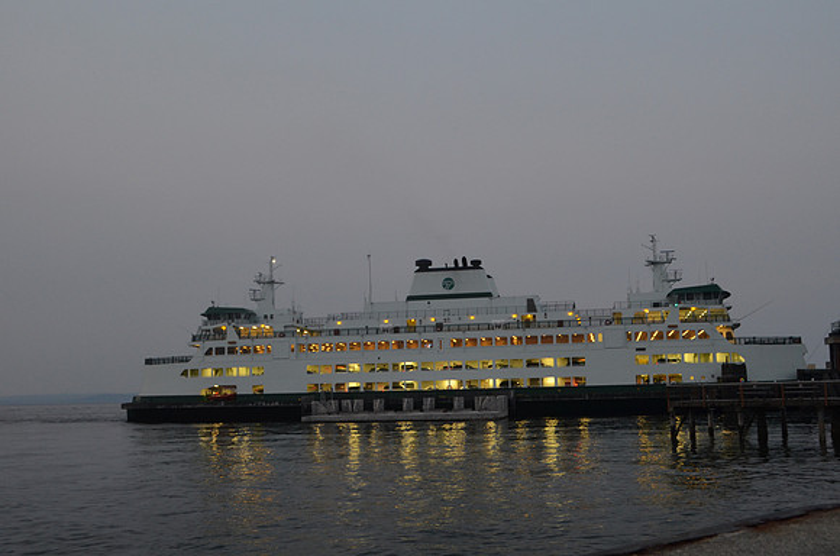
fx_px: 838
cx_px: 420
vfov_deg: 36.7
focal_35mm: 36
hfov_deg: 53.2
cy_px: 278
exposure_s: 1/15
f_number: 8
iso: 800
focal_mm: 24
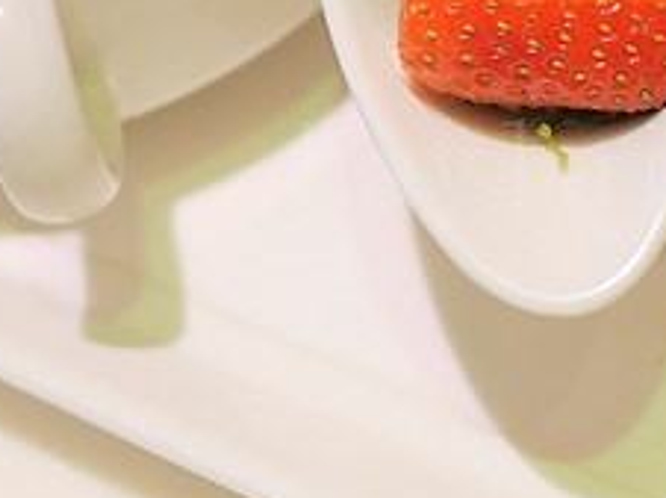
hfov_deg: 14.4
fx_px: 2556
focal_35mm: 133
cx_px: 769
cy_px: -32
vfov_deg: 11.0
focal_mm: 15
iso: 200
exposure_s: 1/100
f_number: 2
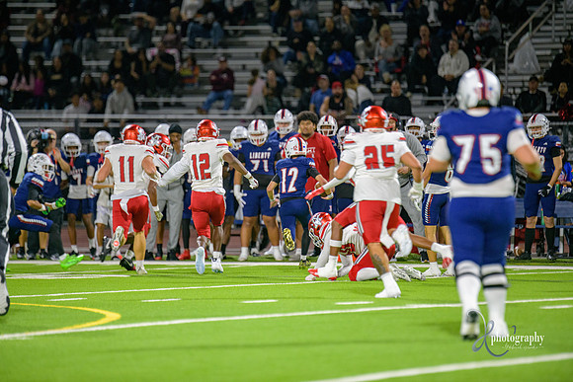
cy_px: 191
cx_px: 286
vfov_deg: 4.6
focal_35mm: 300
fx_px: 4776
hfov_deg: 6.9
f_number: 2.8
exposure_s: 1/250
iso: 2000
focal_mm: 300
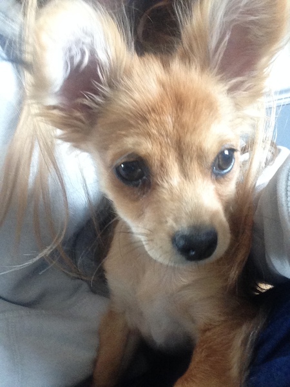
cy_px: 194
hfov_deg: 40.7
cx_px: 145
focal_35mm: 35
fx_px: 391
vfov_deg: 52.6
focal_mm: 2.18
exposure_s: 1/30
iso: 200
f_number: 2.4
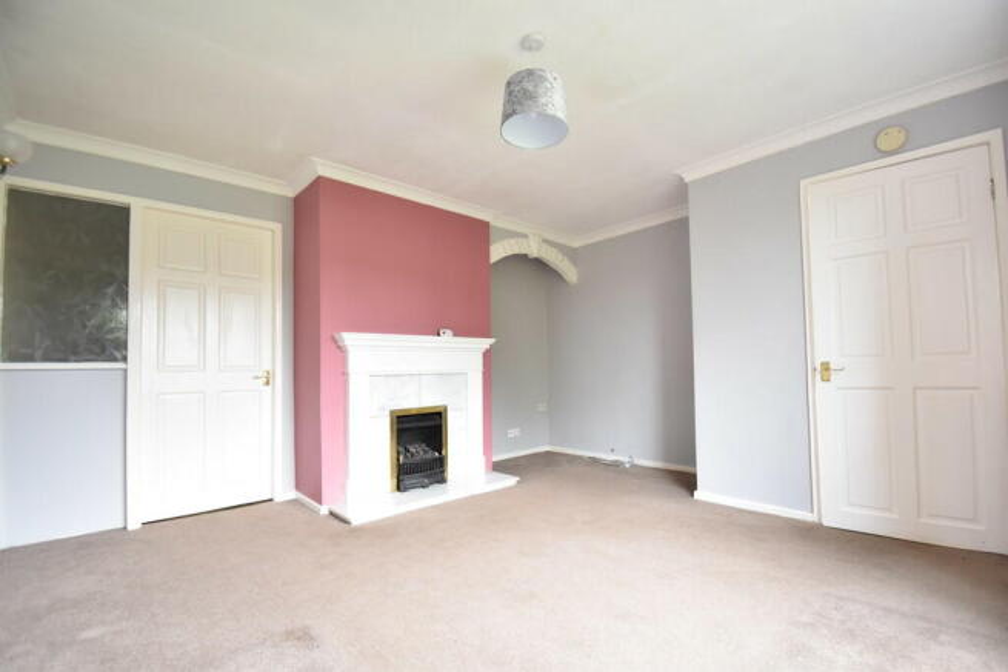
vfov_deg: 77.4
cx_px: 504
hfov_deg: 100.4
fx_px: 420
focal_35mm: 15
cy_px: 336
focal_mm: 10
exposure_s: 1/40
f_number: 4.5
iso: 640
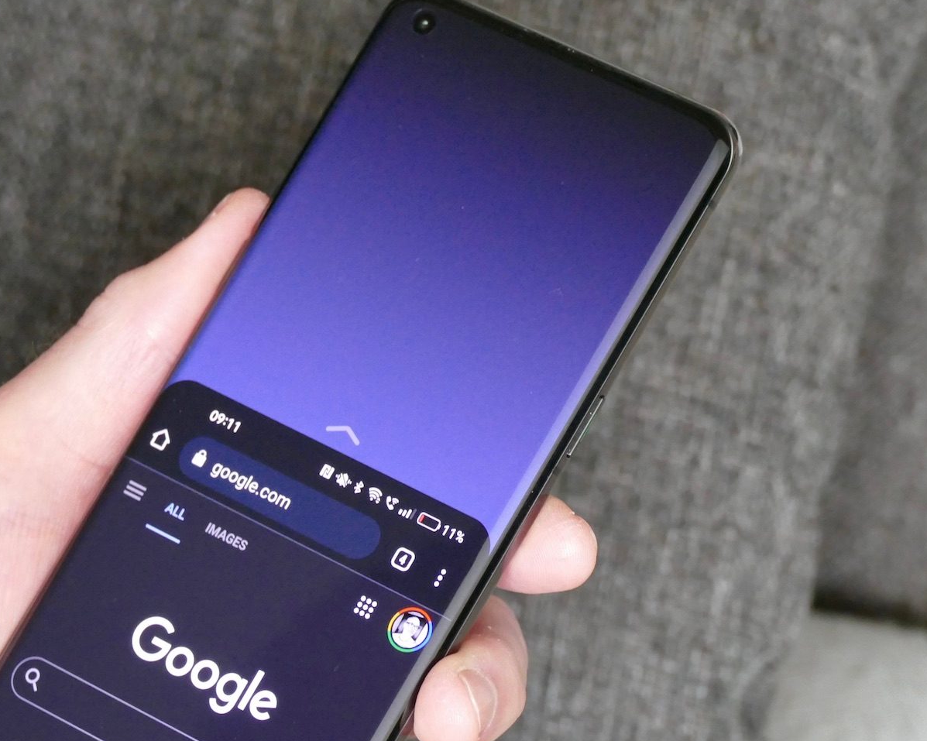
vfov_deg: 7.1
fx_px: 5980
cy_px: 471
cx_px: 249
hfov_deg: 8.9
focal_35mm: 218
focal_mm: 50.69
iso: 1600
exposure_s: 1/20
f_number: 4.5
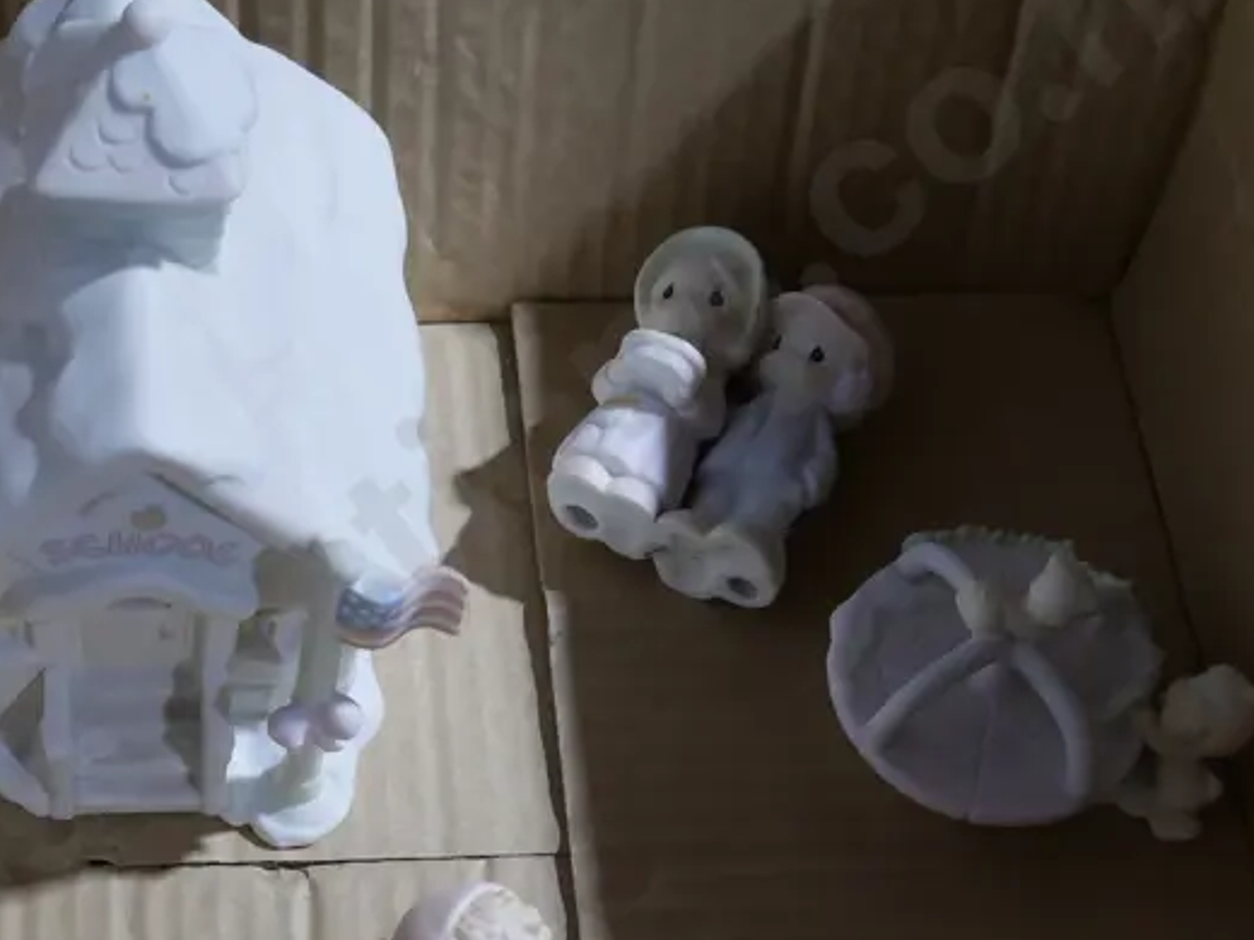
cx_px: 248
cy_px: 659
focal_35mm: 67
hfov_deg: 28.3
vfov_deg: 21.8
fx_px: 2427
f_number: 4.5
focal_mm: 17
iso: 640
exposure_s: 1/60
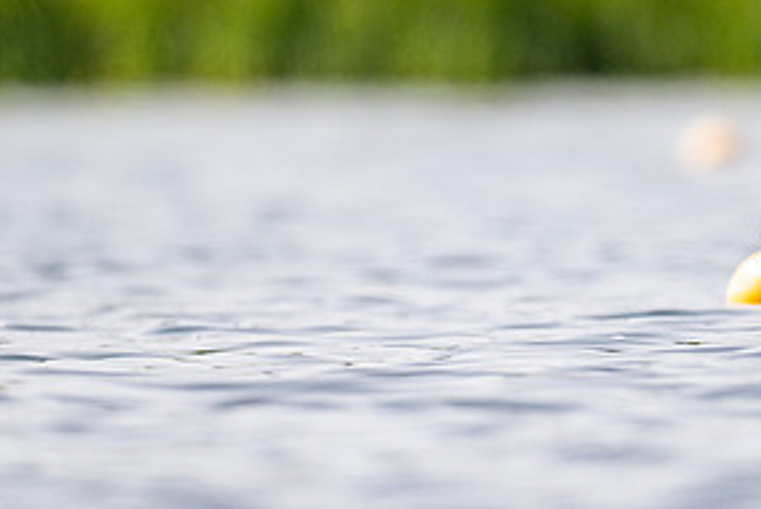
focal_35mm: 1815
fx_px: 38405
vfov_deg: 0.8
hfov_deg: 1.1
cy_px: 117
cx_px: 732
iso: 160
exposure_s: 1/2500
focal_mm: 600
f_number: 4
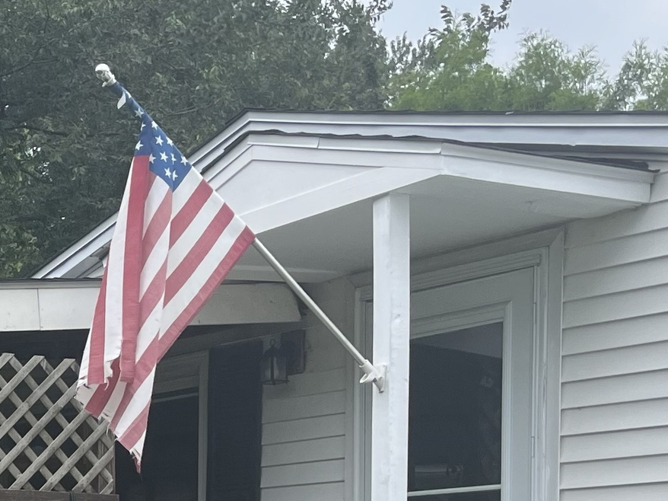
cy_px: 617
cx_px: -215
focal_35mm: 91
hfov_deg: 19.7
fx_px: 1756
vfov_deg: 15.6
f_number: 1.6
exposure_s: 1/1199
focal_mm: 5.1
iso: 50
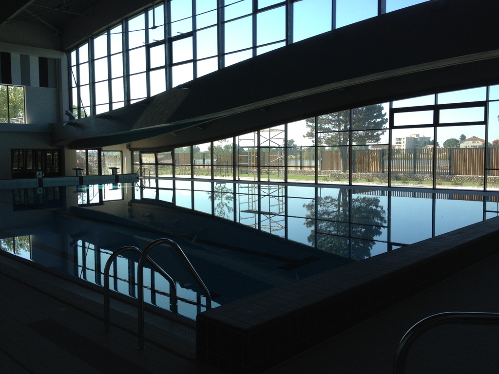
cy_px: 187
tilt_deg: -8.3
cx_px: 250
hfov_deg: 52.6
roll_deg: +1.1
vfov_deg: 40.7
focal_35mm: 35
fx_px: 505
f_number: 2.4
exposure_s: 1/409
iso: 50
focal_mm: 4.28
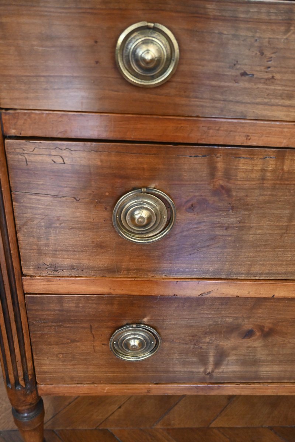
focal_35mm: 35
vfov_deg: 54.1
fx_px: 433
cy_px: 221
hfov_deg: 37.6
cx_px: 148
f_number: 3.8
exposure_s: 1/125
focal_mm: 23.5
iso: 3200
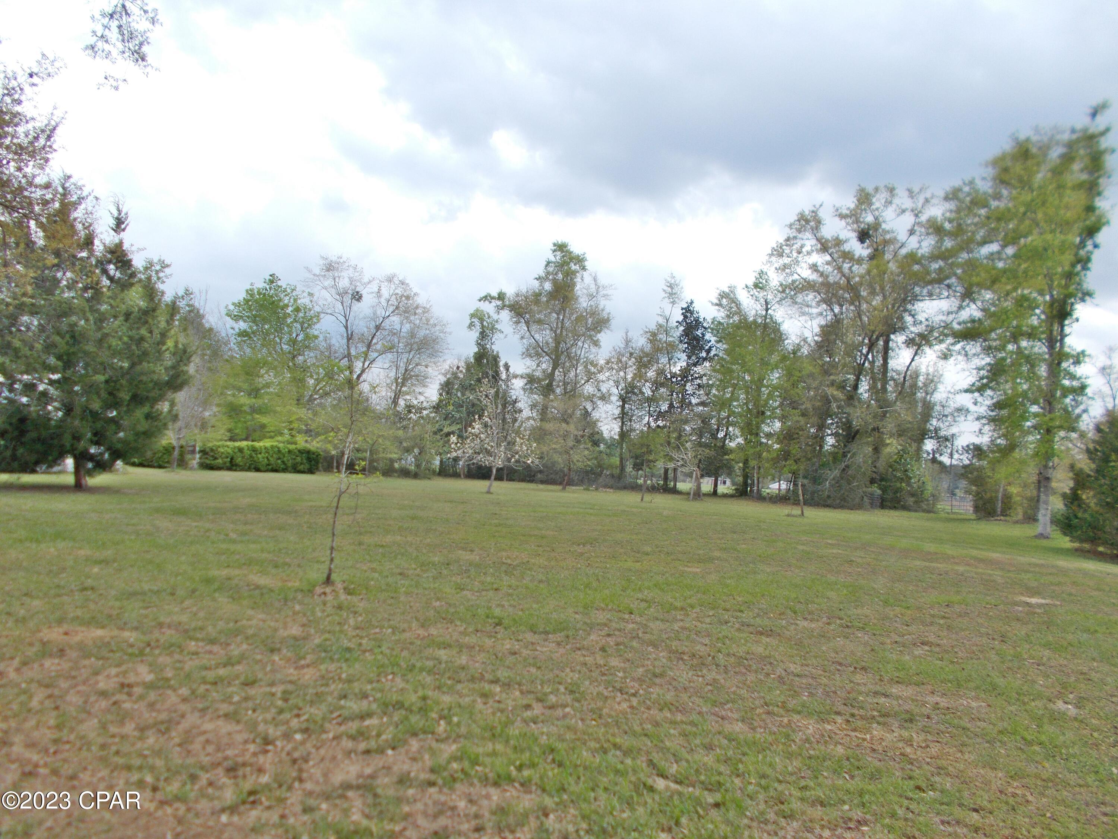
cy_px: 420
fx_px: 840
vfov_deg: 53.1
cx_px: 559
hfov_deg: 67.3
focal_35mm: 26
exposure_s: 1/400
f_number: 3.2
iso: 80
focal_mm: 4.6
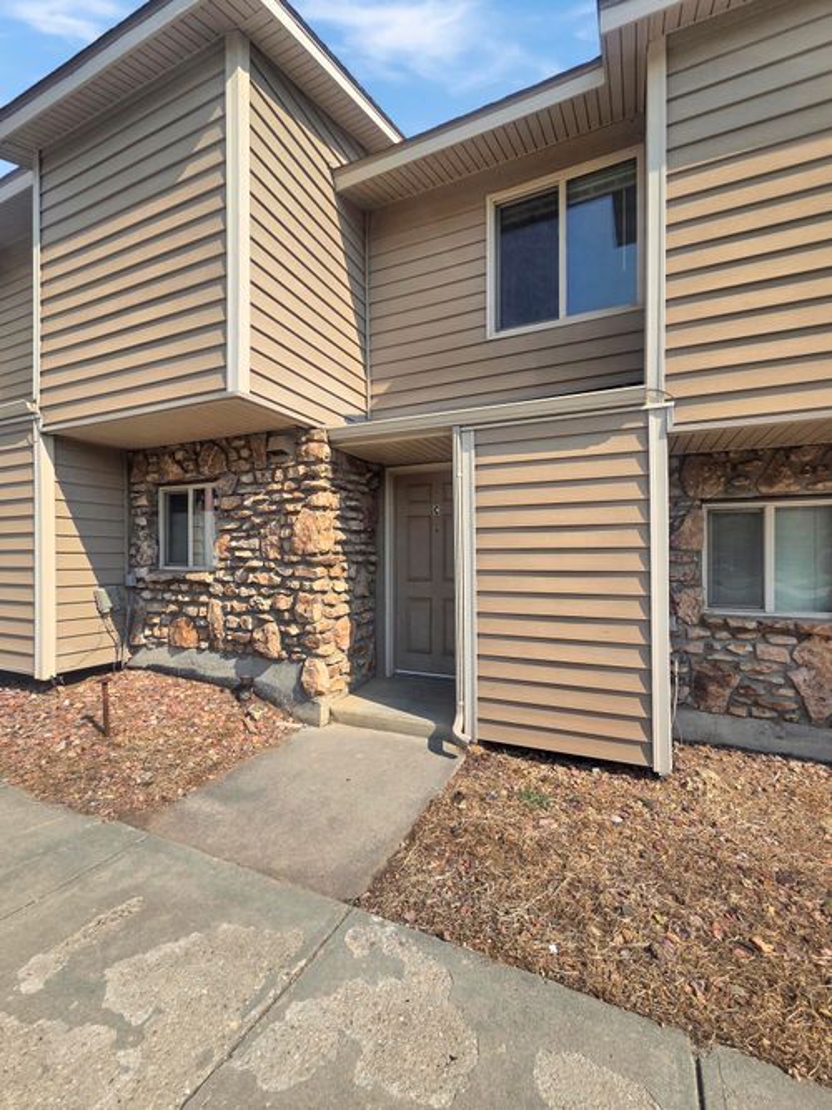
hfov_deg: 89.9
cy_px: 555
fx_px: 417
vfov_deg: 106.2
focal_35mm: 13
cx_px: 416
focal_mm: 2.2
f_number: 2.2
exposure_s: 1/1915
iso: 50
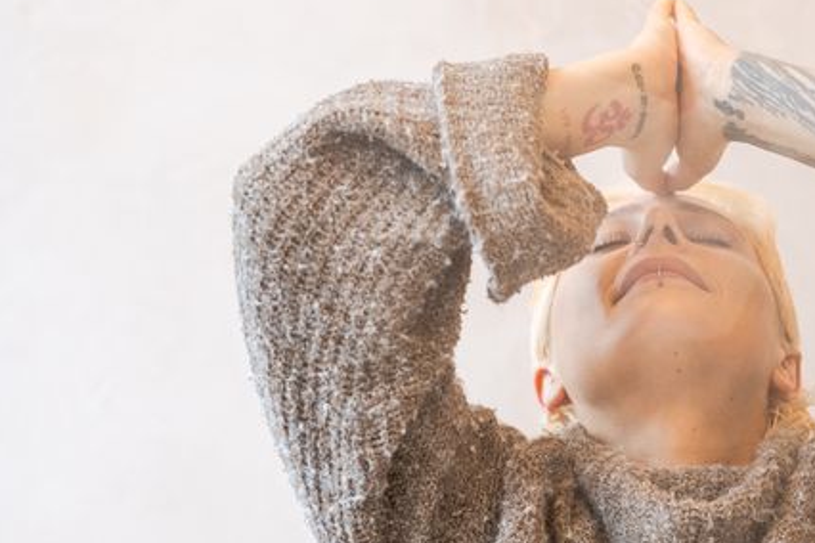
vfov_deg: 14.5
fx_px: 2128
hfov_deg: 21.4
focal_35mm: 94
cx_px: 656
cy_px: 326
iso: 500
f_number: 2.5
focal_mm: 50
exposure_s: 1/160
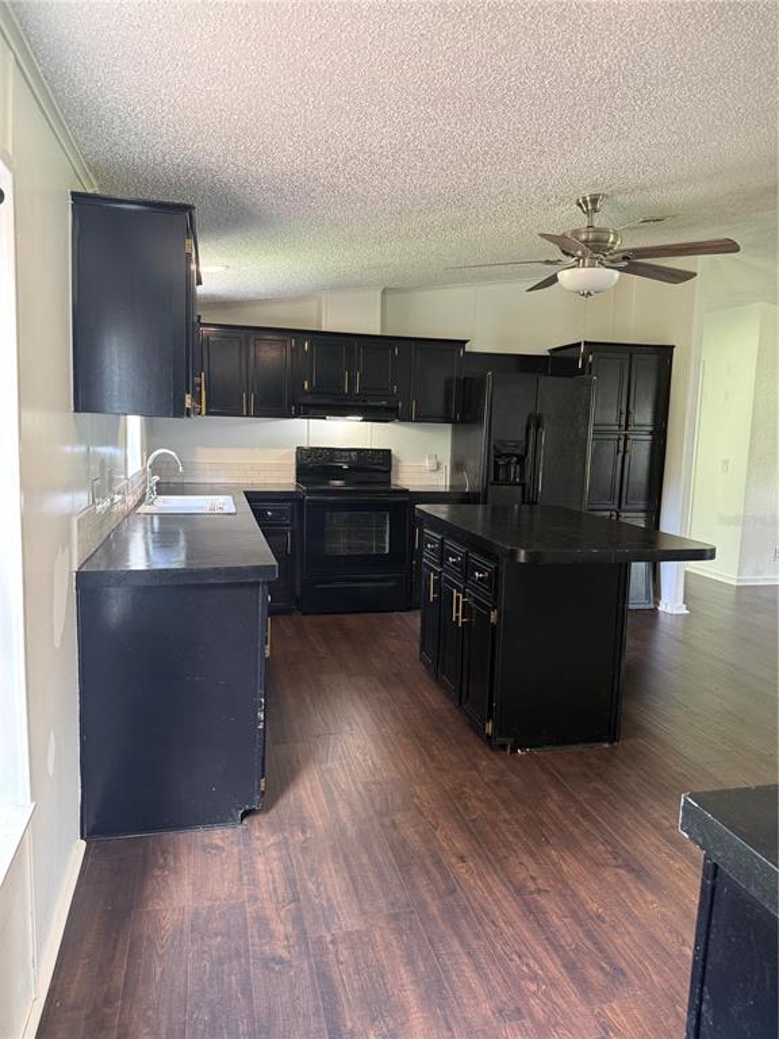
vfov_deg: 71.6
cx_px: 390
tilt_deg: -6.5
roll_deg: -1.6
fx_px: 720
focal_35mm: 24
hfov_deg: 56.8
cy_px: 520
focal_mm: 6.76
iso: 200
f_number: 1.78
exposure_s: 1/60
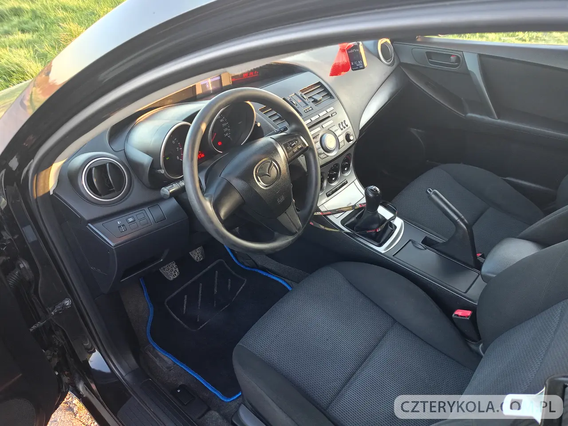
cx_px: 284
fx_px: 459
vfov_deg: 49.7
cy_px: 213
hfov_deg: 63.4
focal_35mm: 28
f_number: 1.79
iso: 604
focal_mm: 4.7
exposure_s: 1/50
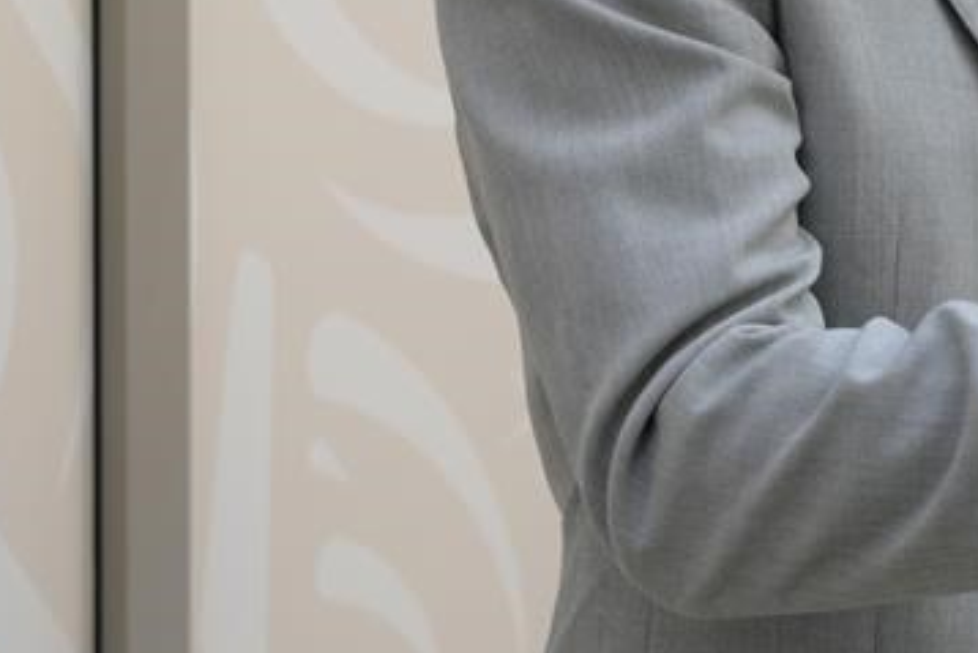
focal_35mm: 243
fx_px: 6604
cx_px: 926
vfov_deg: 5.6
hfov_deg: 8.4
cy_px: -138
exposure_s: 1/250
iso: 500
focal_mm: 85
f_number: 5
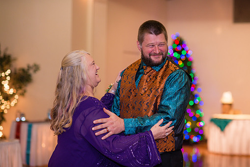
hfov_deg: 21.0
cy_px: 75
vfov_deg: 14.1
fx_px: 674
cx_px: 142
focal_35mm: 97
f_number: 2.2
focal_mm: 85
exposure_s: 1/125
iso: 640
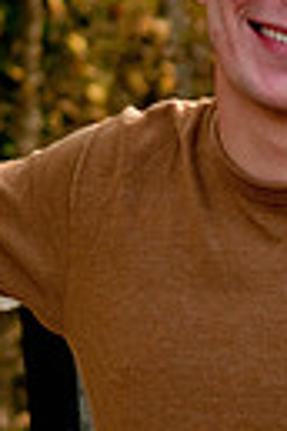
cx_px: 295
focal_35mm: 230
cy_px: 334
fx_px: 2750
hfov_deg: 6.0
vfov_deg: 8.9
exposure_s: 1/320
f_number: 2.8
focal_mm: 44
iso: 200
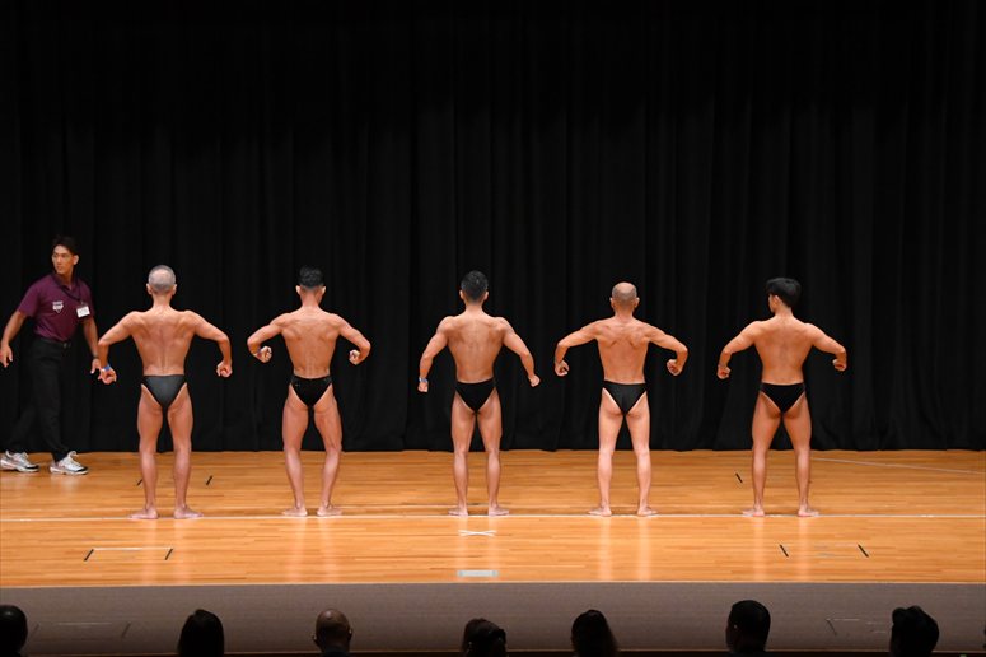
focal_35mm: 127
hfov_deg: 16.1
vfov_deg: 10.8
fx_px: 3477
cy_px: 328
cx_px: 493
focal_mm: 85
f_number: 5.6
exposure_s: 1/400
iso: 3200
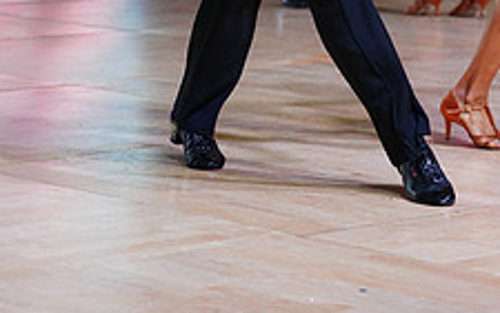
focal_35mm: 184
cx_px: 423
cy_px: -240
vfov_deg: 7.0
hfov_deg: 11.3
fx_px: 2509
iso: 500
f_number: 2.8
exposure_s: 1/400
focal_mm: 70
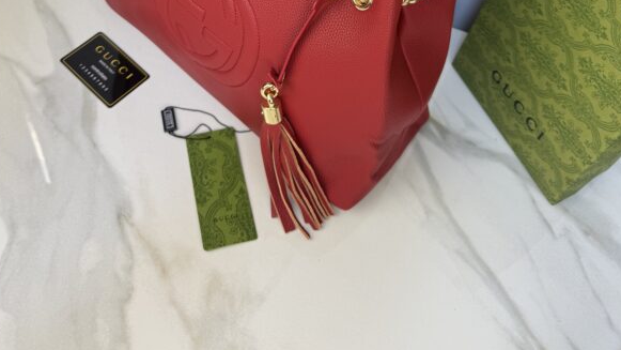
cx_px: 305
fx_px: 593
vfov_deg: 28.4
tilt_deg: -42.9
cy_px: -75
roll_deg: -9.1
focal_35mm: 36
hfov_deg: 55.3
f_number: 1.78
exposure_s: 1/157
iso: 64
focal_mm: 6.76
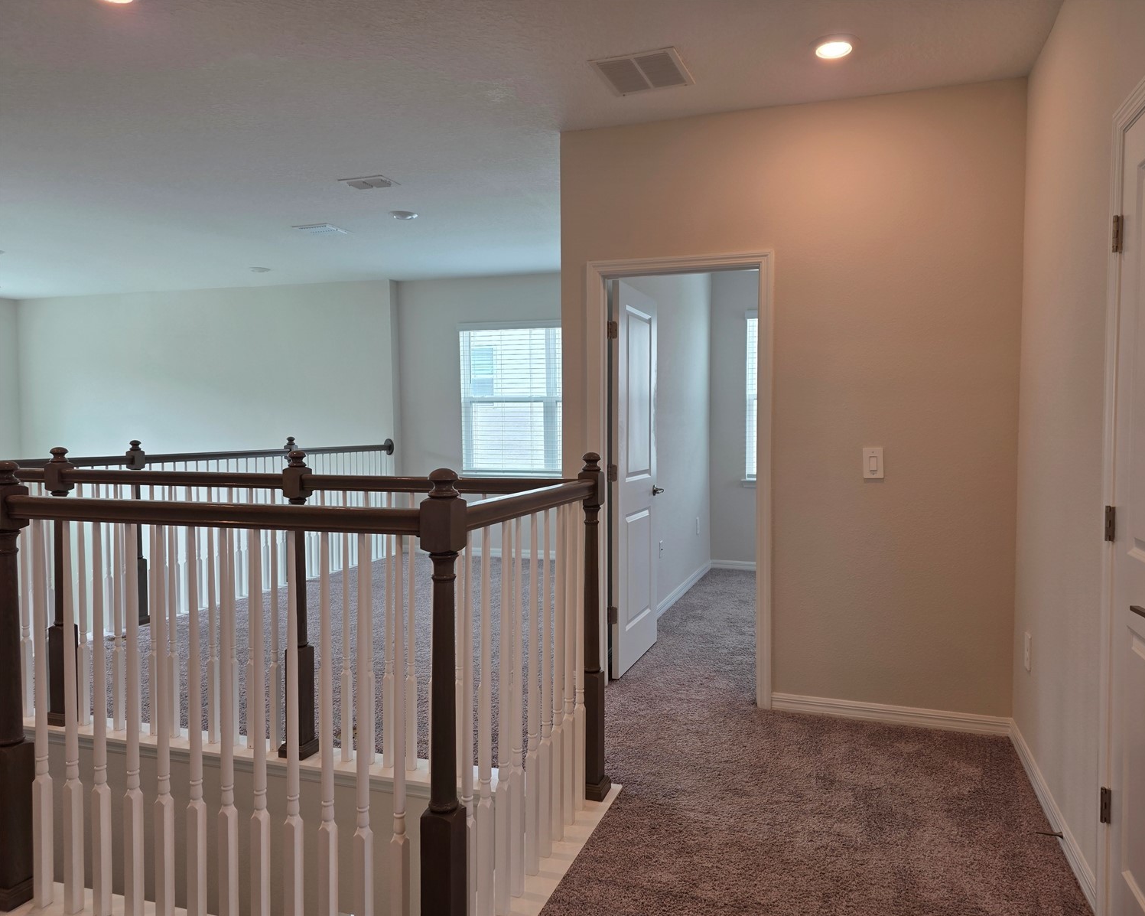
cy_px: 458
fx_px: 813
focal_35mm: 24
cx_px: 610
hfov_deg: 70.2
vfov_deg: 58.8
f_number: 1.7
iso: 50
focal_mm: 6.3
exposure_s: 1/120
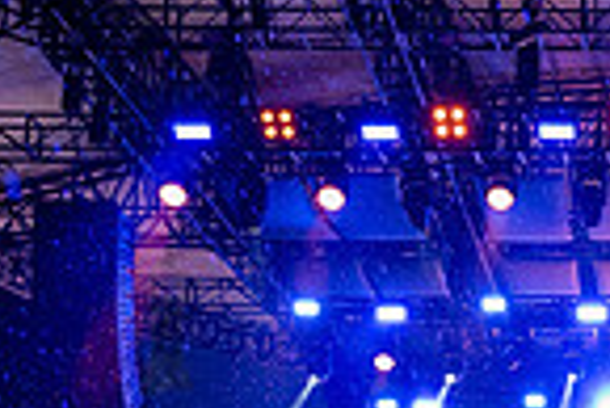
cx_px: 707
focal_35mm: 98
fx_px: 1662
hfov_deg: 19.7
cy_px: 524
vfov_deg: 13.5
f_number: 3.2
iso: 6400
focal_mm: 24
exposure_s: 1/640
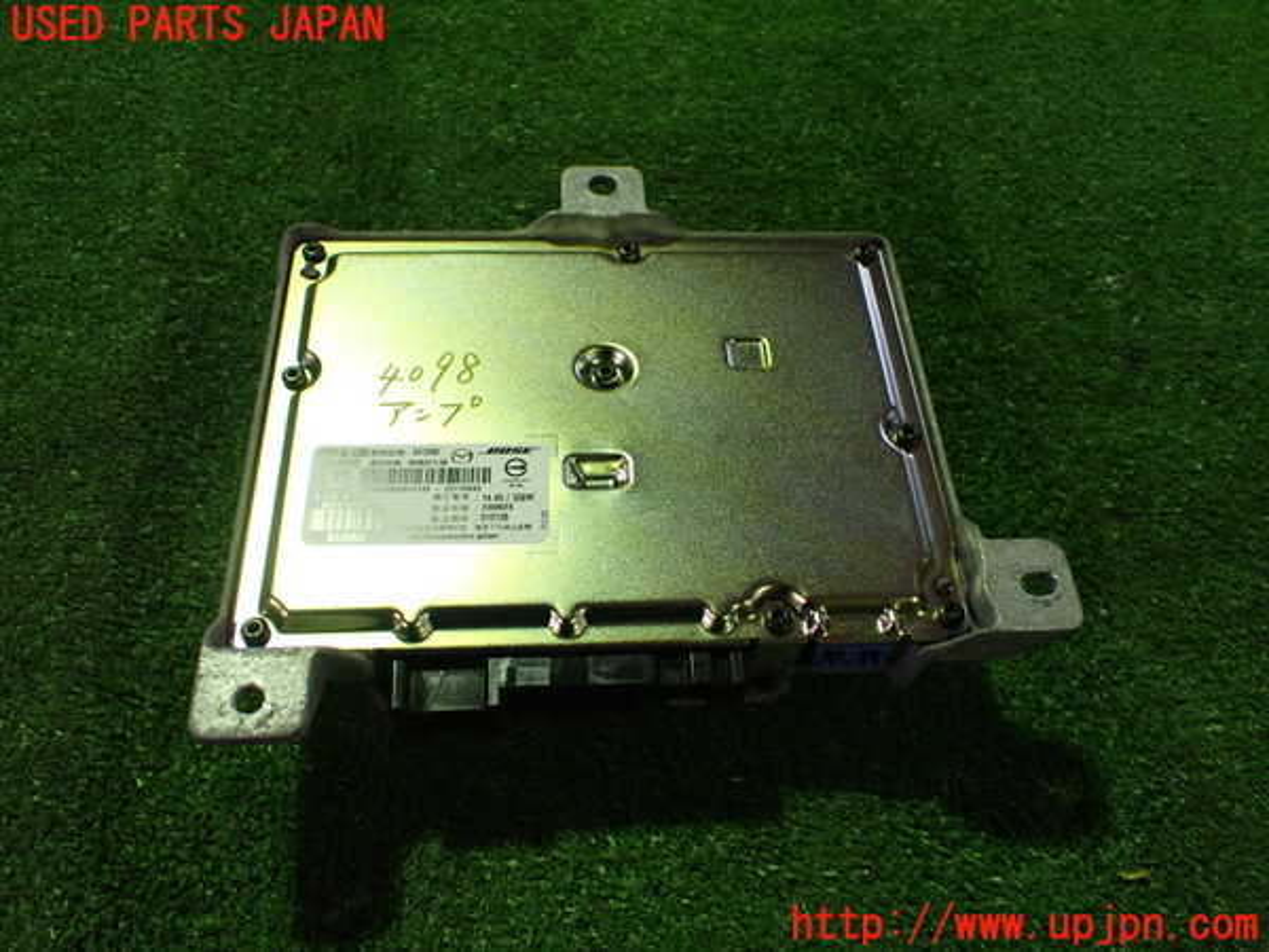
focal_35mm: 30
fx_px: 1100
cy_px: 476
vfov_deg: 46.8
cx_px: 634
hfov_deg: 60.0
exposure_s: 1/125
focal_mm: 5.4
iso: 800
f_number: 2.3
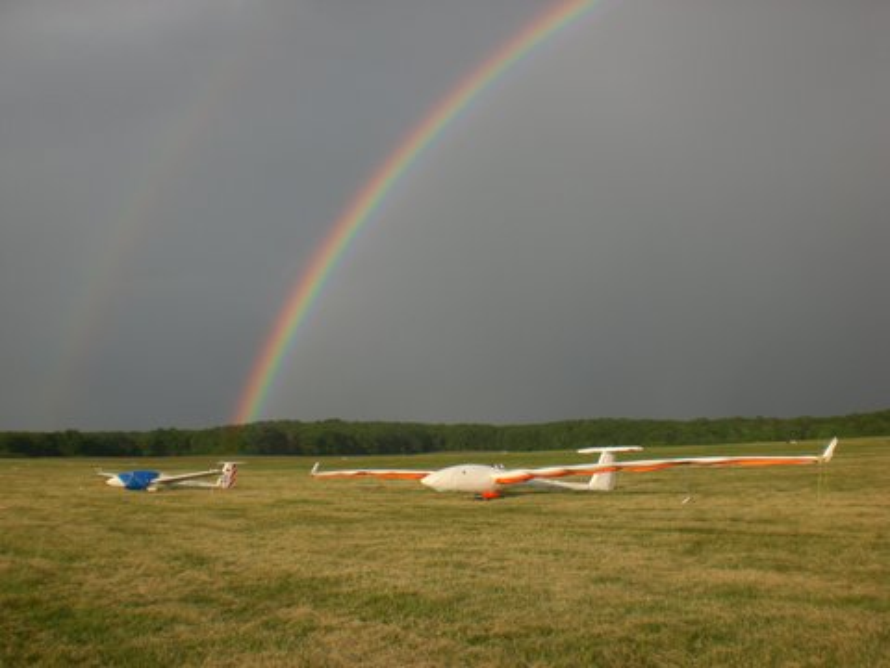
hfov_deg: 49.0
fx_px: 977
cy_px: 334
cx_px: 445
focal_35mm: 38
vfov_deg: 37.7
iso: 50
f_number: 4.4
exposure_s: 1/400
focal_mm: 6.3
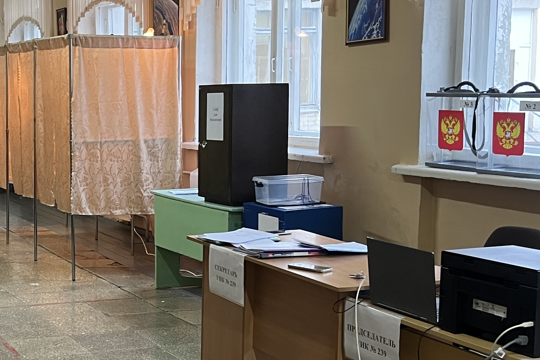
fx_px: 975
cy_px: 213
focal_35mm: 65
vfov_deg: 20.9
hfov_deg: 29.3
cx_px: 24
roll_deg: +1.7
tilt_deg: -8.5
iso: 160
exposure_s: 1/50
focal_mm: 5.1
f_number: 1.6
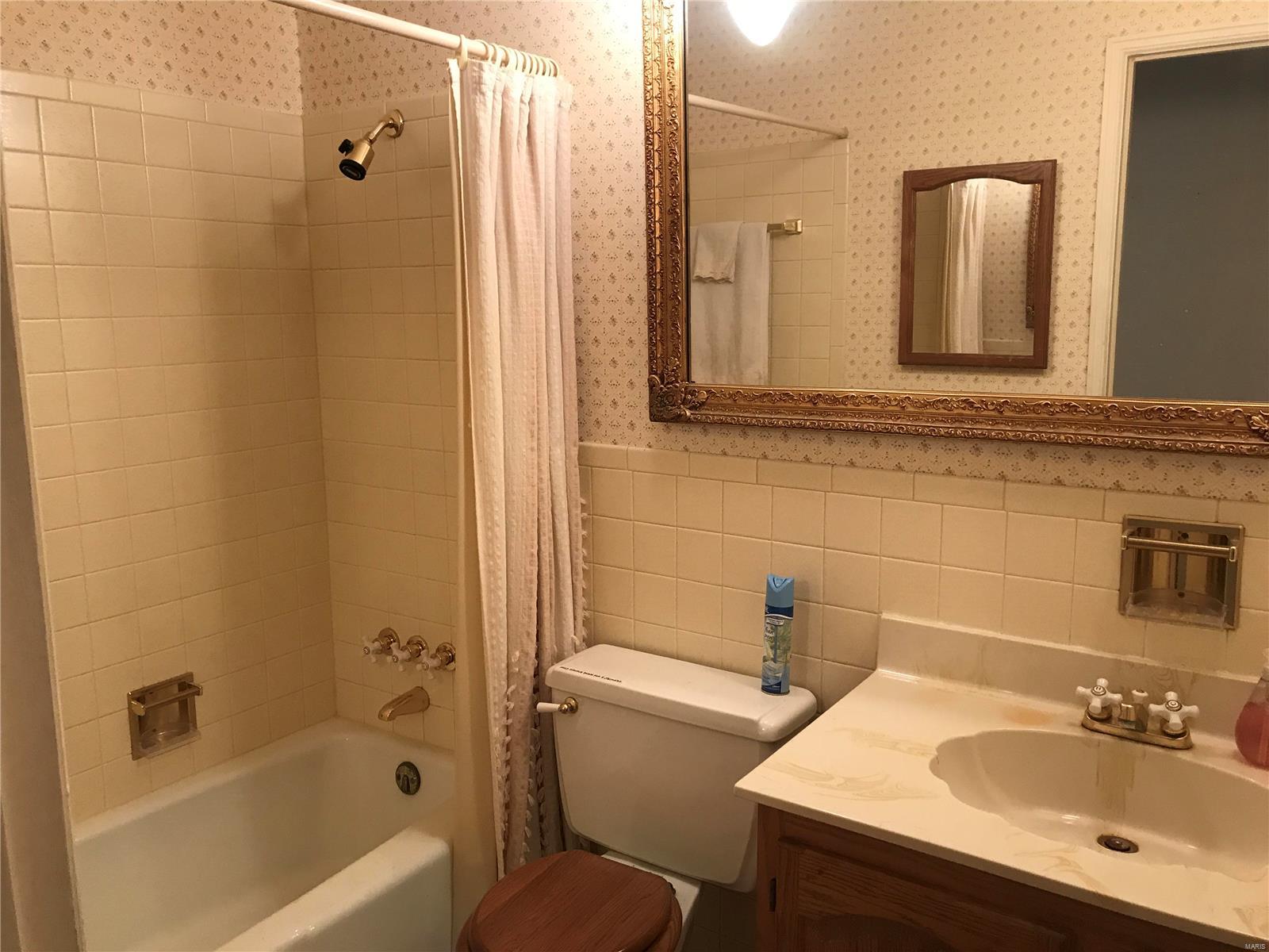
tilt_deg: -9.1
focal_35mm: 28
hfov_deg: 63.4
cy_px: 476
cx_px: 634
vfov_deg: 49.7
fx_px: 1026
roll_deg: +0.8
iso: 40
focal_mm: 3.99
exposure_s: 1/17
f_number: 1.8
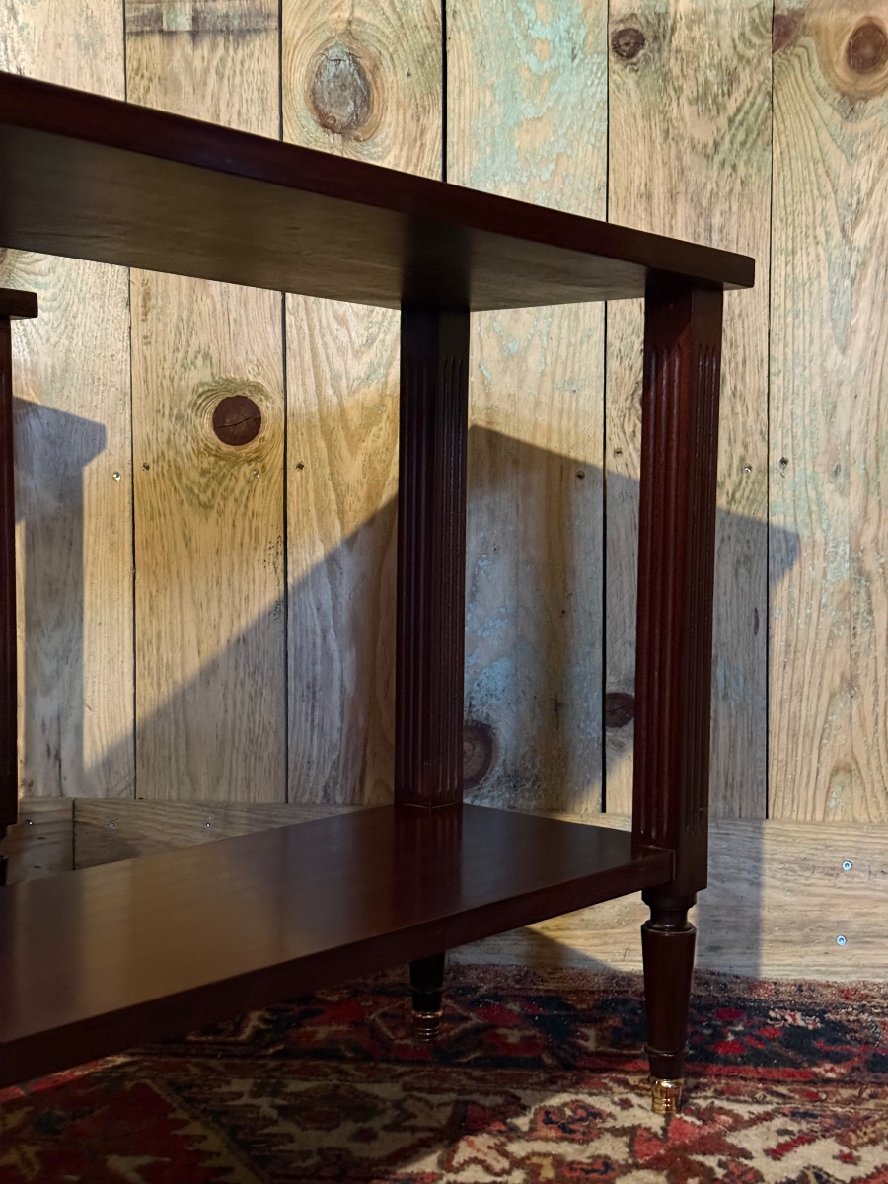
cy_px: 592
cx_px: 444
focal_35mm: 48
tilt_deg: -2.5
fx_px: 1642
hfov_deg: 30.3
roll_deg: -0.8
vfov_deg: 39.7
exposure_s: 1/18
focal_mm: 6.76
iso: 800
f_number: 1.78
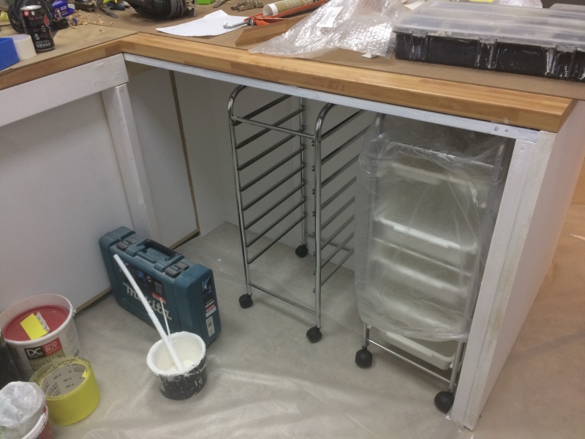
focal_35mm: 29
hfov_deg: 61.7
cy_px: 220
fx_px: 490
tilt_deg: -33.2
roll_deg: +1.7
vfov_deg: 48.2
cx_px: 292
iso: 64
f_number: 2.2
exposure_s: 1/33
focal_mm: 4.15
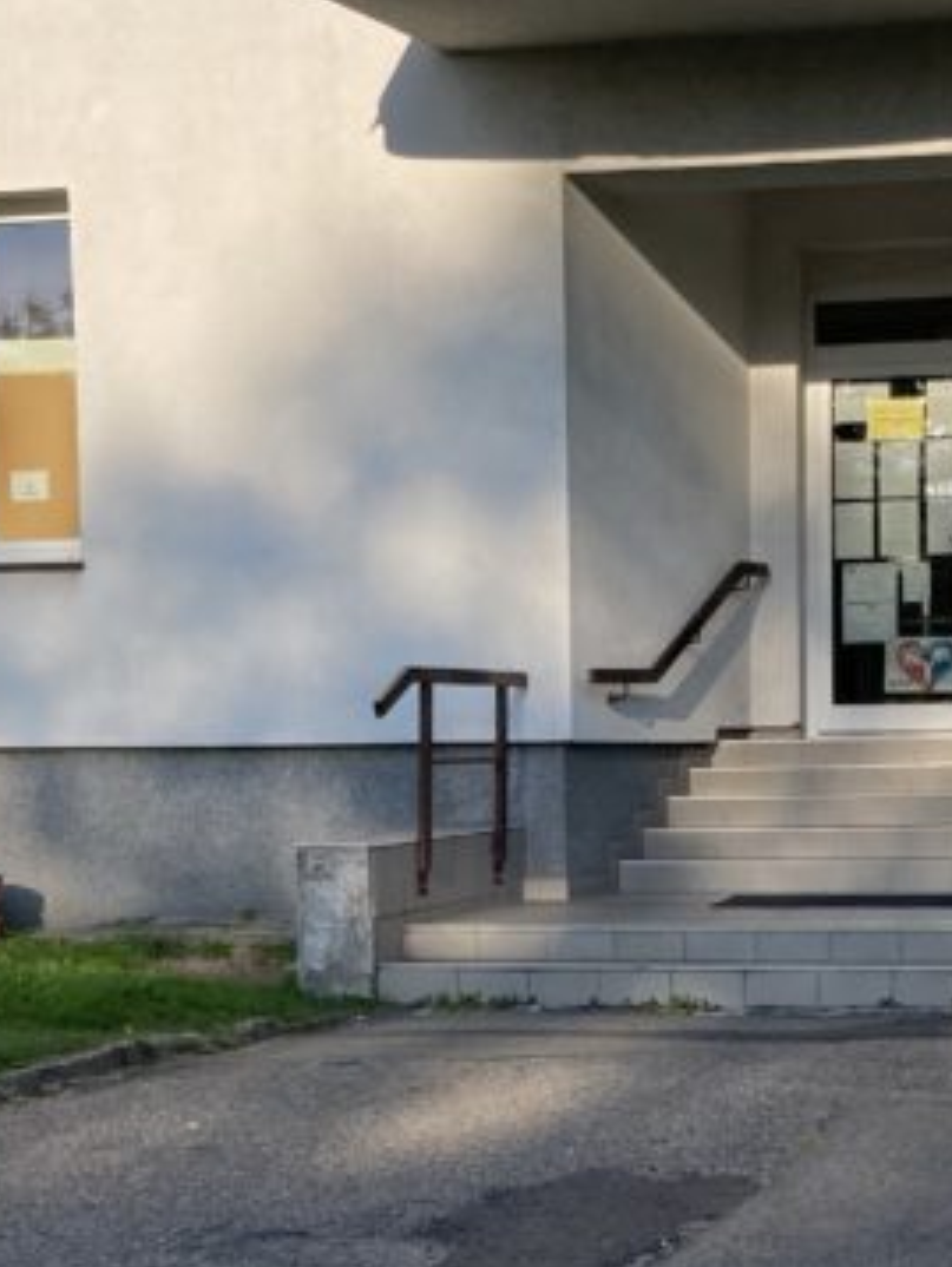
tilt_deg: -2.5
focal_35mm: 80
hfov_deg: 18.4
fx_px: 2930
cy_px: 945
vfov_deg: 24.1
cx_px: 630
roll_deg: +0.9
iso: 20
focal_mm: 3.99
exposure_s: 1/2088
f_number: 1.8
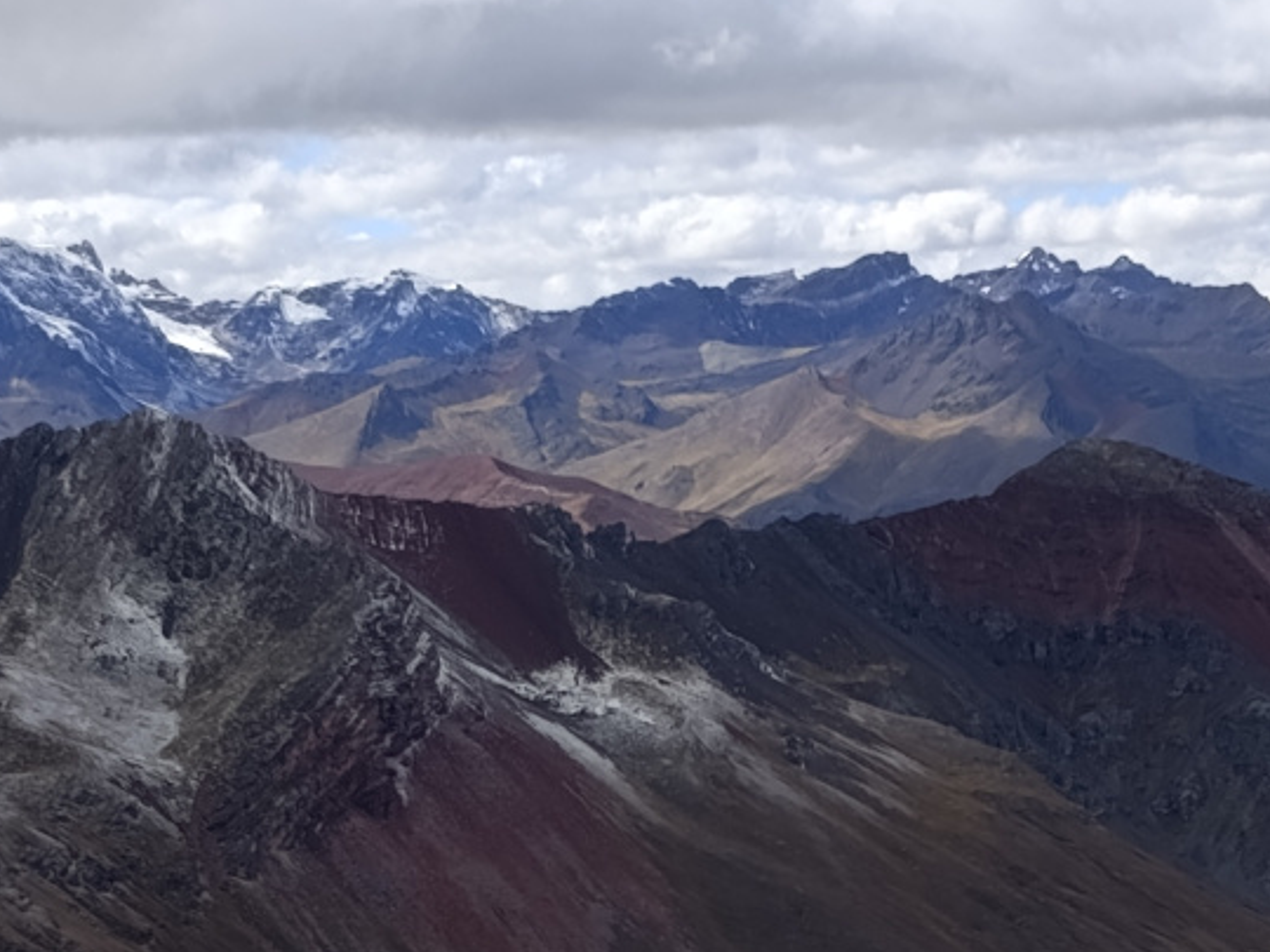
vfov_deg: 20.3
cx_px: 654
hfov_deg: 28.6
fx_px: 2495
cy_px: 1133
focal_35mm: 68
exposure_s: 1/908
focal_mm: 6.14
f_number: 1.6
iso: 50
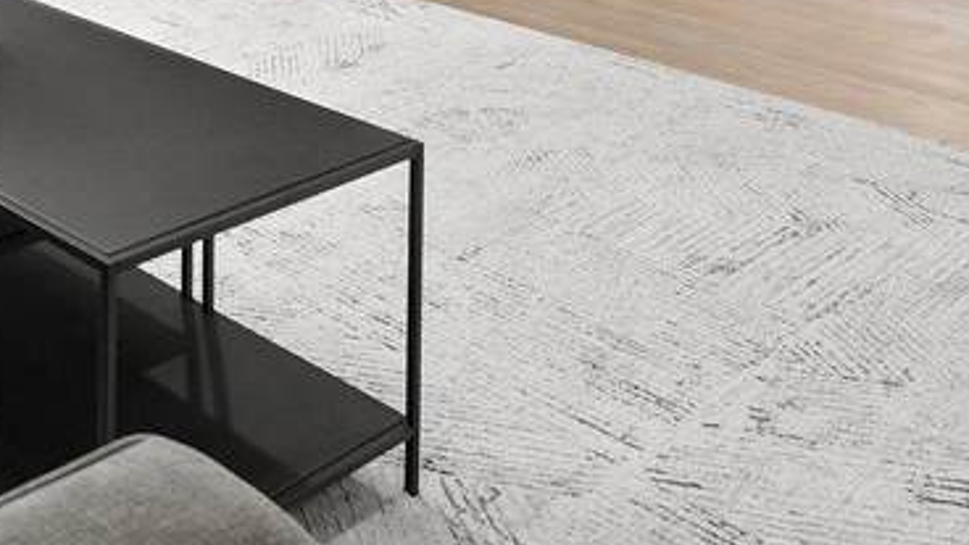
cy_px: -390
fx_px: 1310
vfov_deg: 18.9
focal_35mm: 51
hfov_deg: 34.8
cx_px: -103
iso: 2500
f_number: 7.1
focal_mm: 14
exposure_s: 1/40
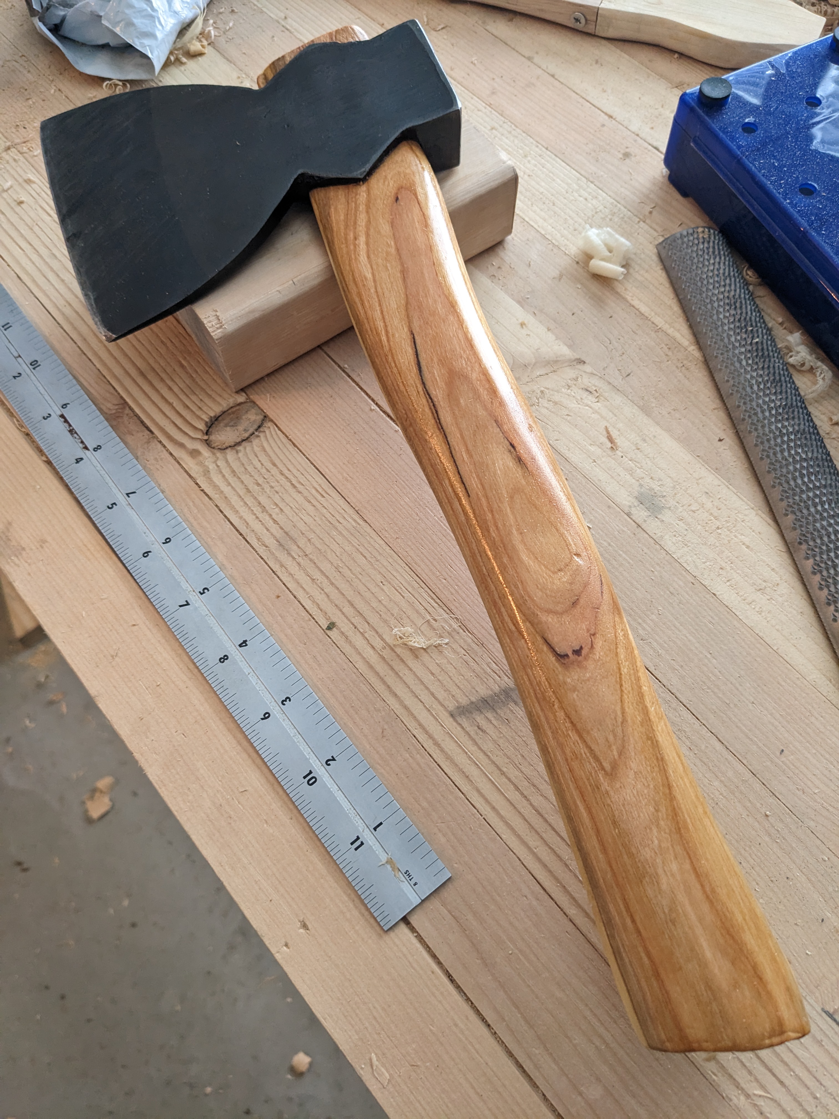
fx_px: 873
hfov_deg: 51.4
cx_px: 420
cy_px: 560
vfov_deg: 65.3
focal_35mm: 27
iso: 127
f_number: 1.73
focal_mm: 4.38
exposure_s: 1/24
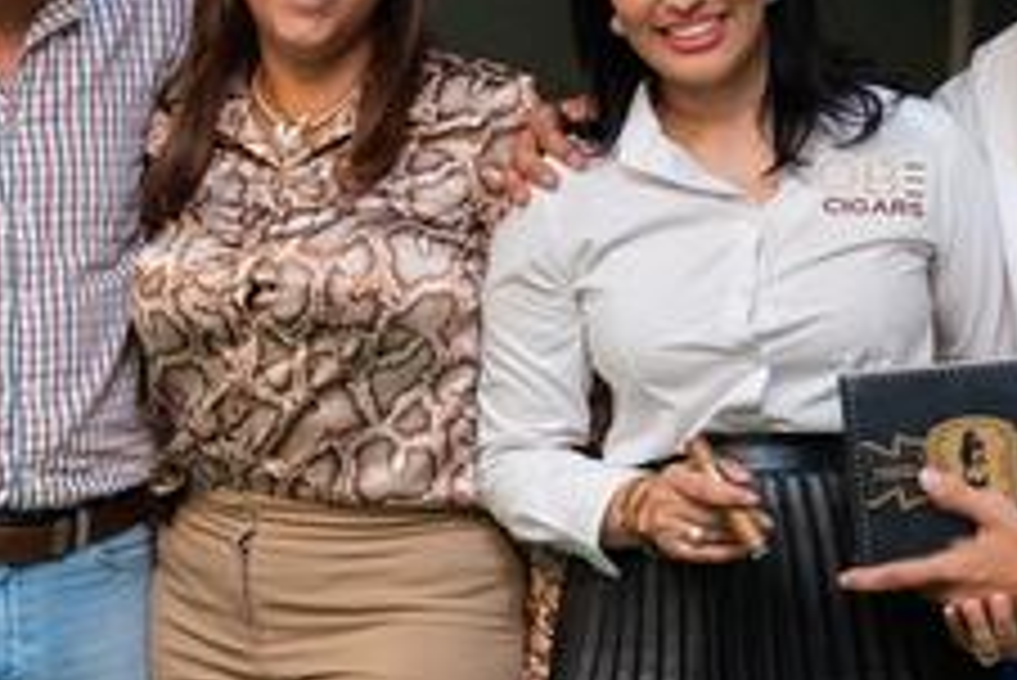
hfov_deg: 20.0
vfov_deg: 13.6
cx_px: 217
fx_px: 2855
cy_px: 289
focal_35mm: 101
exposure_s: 1/100
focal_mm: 37
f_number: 2.8
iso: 2000
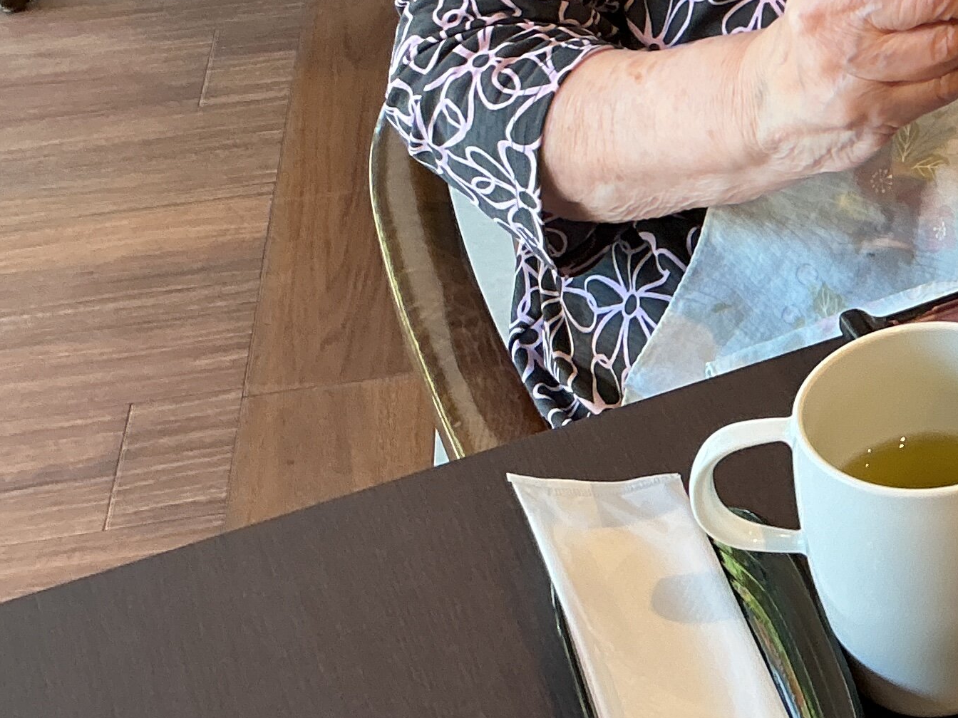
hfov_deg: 20.9
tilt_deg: -25.9
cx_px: 1161
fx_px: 2408
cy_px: -140
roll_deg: +1.0
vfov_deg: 16.3
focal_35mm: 87
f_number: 1.8
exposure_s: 1/120
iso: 64
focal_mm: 3
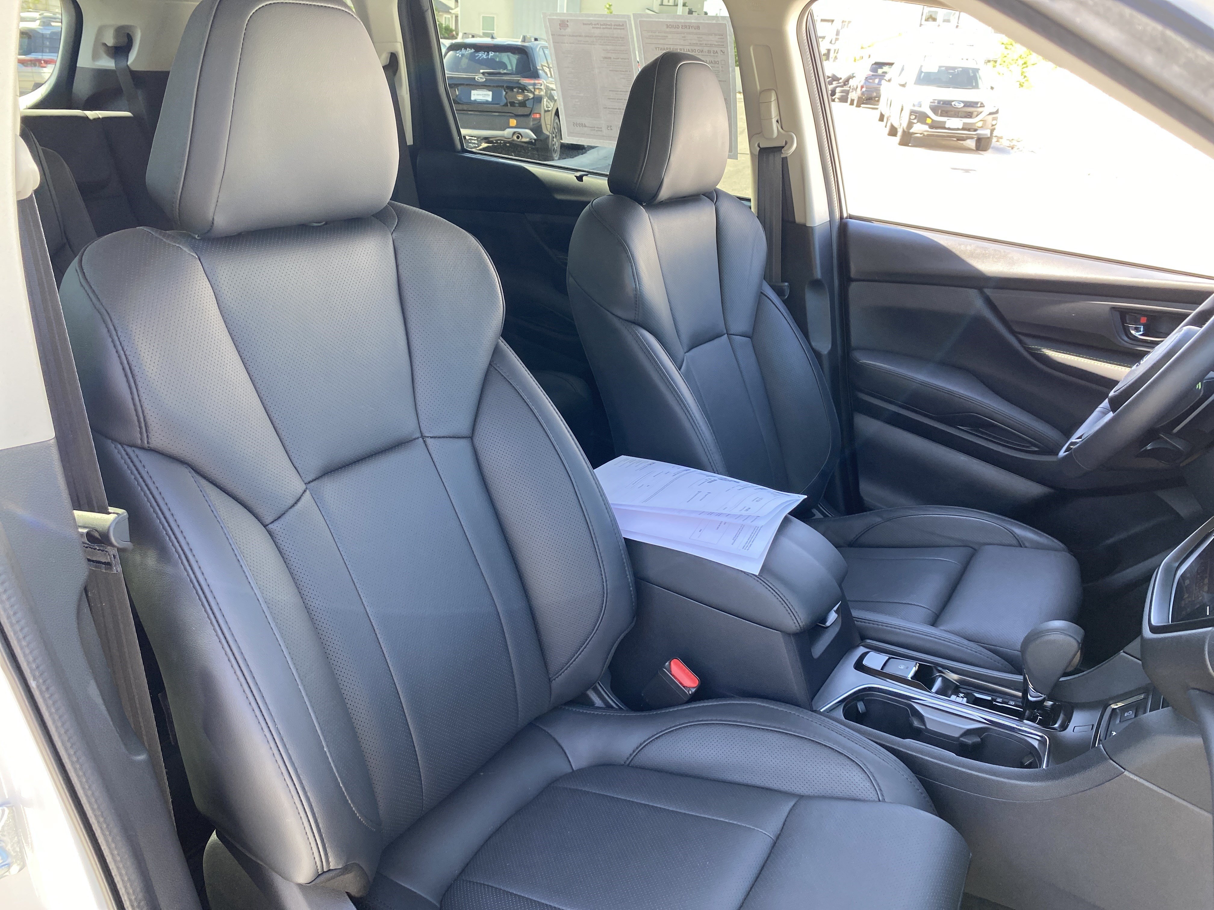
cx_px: 607
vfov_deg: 53.1
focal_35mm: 26
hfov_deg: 67.3
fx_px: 912
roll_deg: -5.1
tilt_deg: -23.1
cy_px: 455
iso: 80
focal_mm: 4.25
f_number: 1.8
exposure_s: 1/122
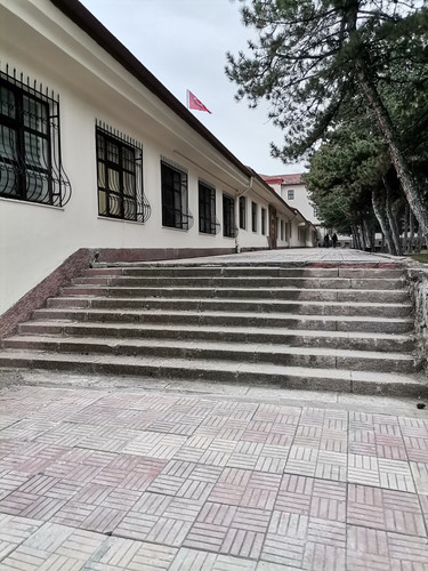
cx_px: 214
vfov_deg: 67.3
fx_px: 429
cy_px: 286
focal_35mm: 26
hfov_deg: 53.1
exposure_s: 1/100
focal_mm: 4.75
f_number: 1.8
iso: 320
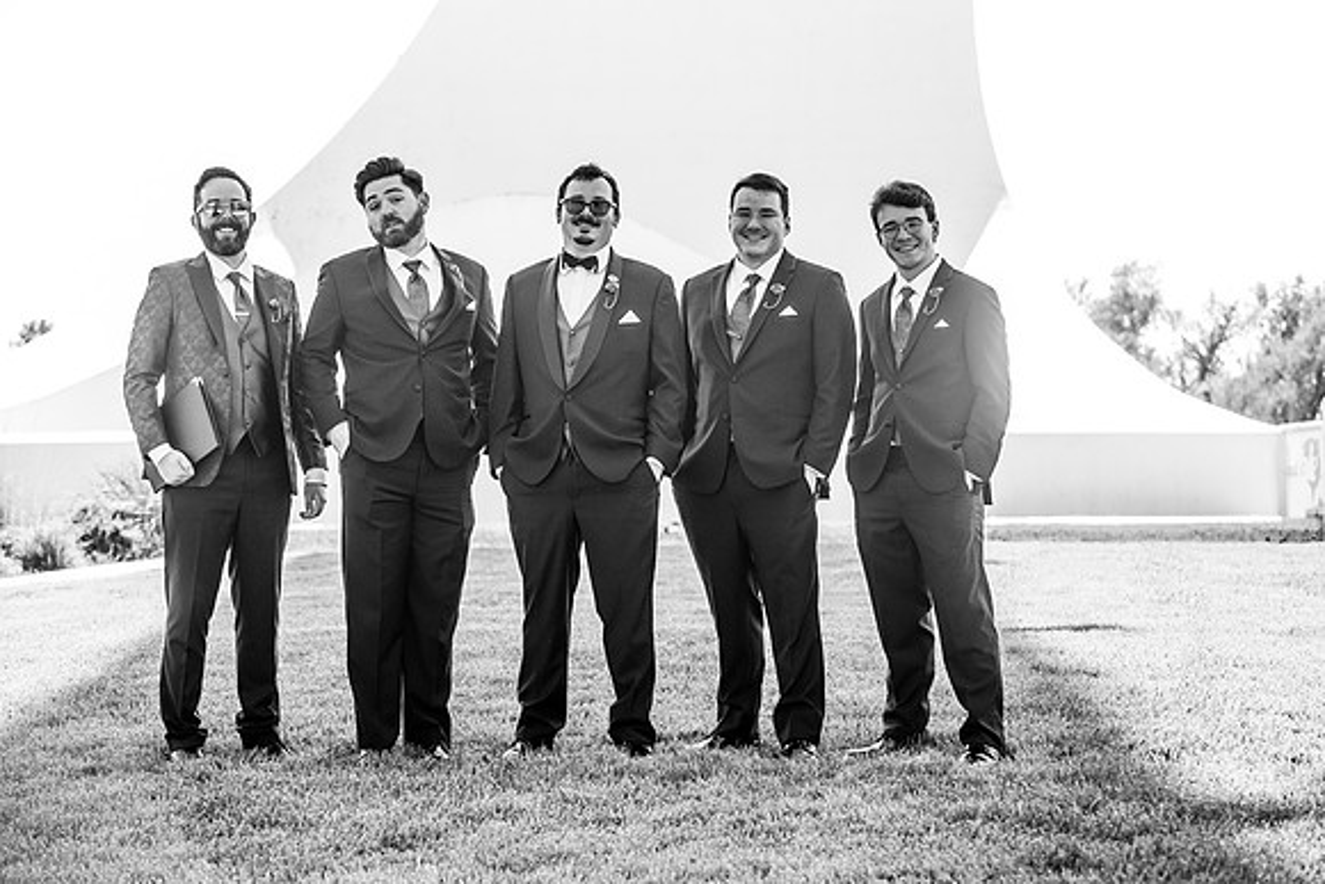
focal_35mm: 110
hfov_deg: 18.6
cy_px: 442
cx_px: 662
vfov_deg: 12.5
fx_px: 4049
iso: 400
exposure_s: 1/400
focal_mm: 110
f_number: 5.6
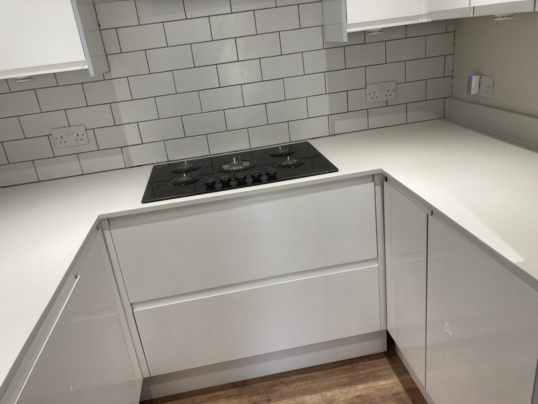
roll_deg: +8.4
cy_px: 202
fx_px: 435
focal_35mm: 28
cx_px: 269
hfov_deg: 63.4
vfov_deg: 49.7
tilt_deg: -20.6
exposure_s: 1/50
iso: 50
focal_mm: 3.99
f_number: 1.8
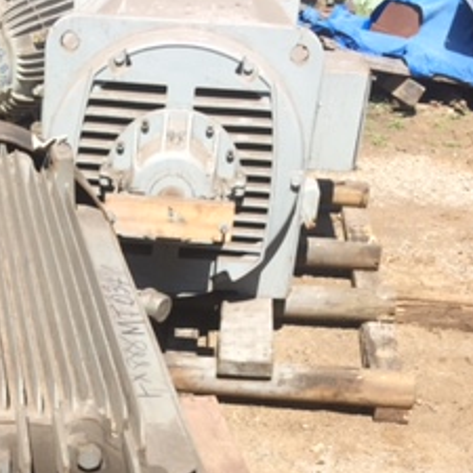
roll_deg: -3.4
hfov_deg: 23.2
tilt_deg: -35.0
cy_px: 486
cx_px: 67
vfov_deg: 22.6
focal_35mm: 73
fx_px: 1129
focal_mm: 4.15
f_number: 2.2
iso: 32
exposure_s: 1/1236
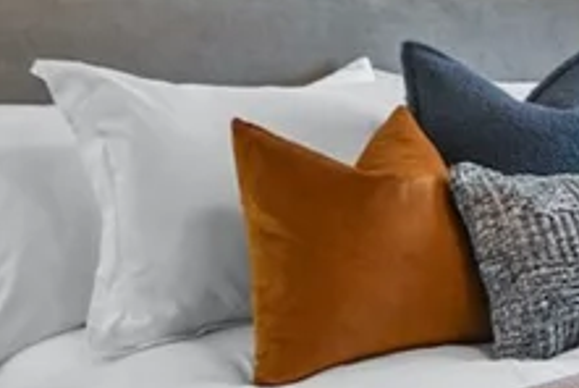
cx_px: 532
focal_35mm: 74
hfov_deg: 26.3
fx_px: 1192
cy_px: -33
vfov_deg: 17.9
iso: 250
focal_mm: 16
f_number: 9
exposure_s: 1/6
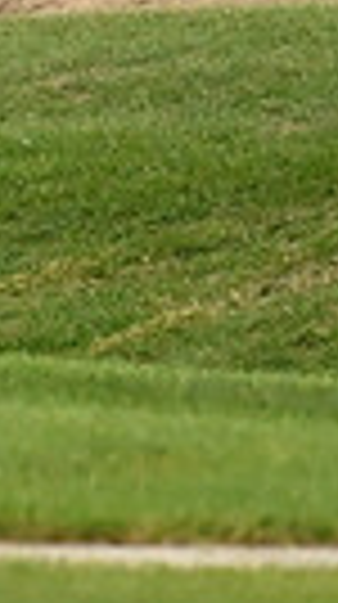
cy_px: -151
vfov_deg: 0.8
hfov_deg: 0.4
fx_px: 43535
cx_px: -946
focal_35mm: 2722
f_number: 4.5
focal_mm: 400
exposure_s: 1/3200
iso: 4000
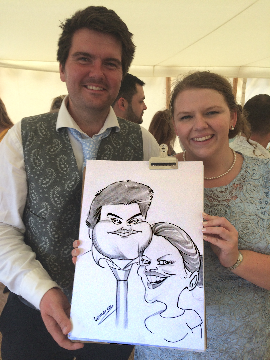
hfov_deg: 48.2
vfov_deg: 61.7
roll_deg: +1.0
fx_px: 302
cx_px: 135
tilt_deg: -12.9
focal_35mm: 29
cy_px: 180
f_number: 2.2
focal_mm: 4.15
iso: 64
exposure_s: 1/100
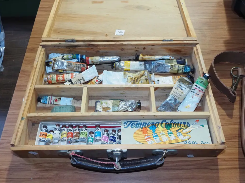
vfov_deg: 44.2
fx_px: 226
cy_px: 92
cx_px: 122
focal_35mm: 32
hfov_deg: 56.8
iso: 2500
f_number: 5.6
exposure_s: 1/100
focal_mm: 16
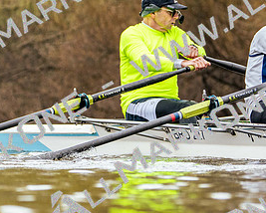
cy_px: 80
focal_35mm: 481
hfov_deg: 4.0
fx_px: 3789
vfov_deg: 3.2
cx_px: 253
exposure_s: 1/2000
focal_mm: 236
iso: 2500
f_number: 6.3
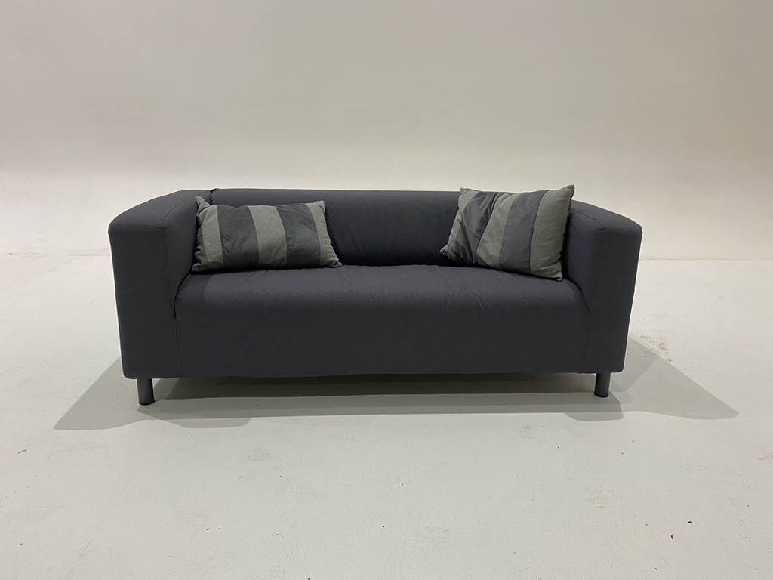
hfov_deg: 67.3
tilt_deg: -14.9
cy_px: 290
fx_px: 581
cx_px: 386
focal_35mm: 26
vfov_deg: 53.1
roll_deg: -1.7
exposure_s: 1/50
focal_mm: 4.25
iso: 125
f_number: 1.8
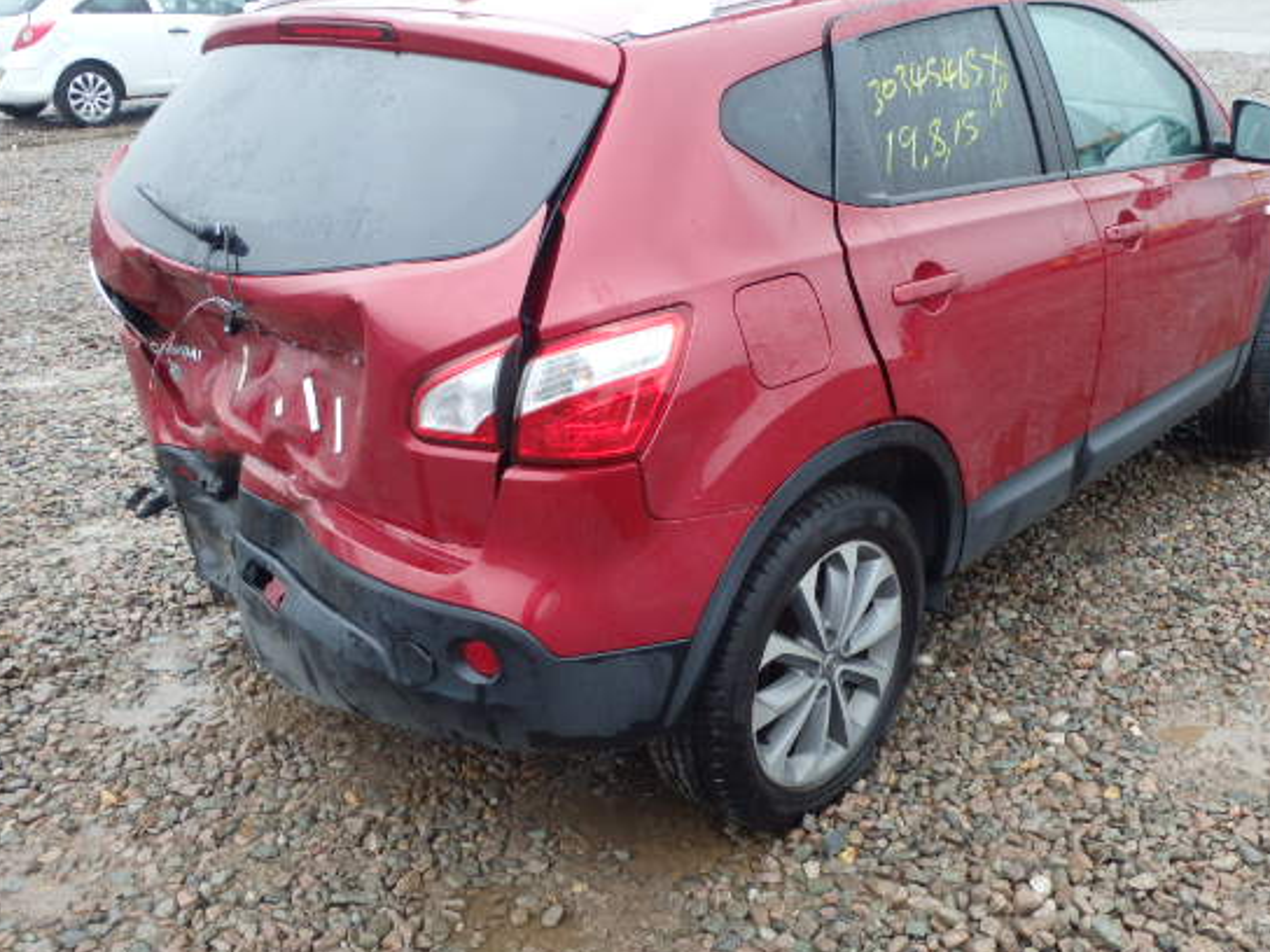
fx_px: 1468
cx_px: 710
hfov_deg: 46.7
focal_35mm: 40
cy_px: 481
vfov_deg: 36.0
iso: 200
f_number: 4.4
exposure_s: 1/50
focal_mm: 6.1
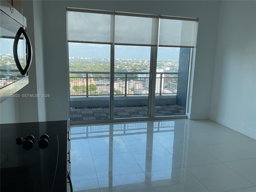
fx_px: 214
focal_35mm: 29
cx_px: 128
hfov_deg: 61.7
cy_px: 96
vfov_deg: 48.2
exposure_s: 1/228
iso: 16
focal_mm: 3
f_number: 1.8
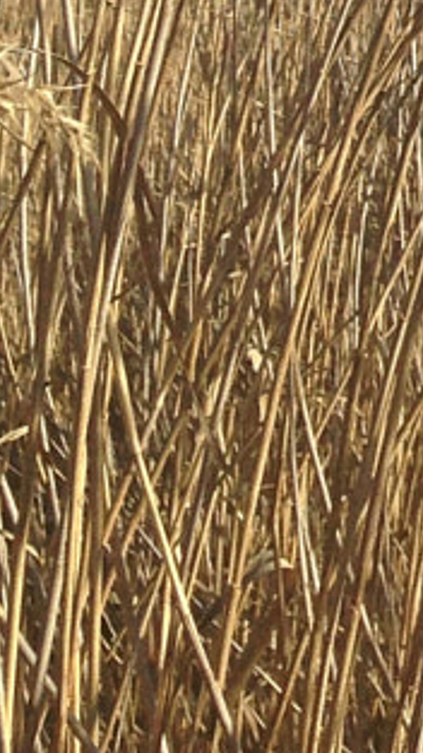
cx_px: 1348
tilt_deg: +3.5
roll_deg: +1.0
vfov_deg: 10.9
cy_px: -601
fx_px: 3670
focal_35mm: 184
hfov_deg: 6.0
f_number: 2.4
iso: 50
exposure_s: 1/1323
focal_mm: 4.12
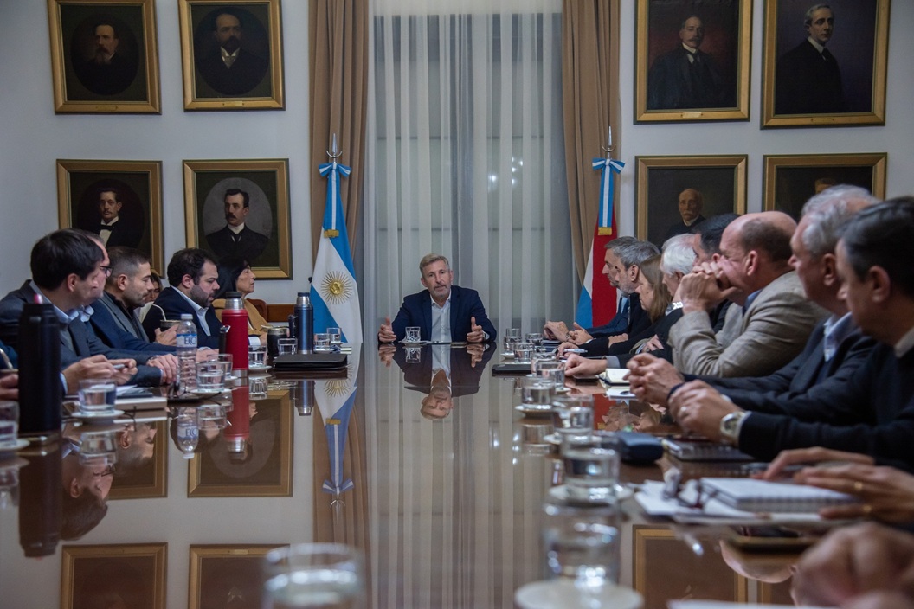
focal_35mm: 46
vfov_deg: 29.2
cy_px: 304
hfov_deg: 42.7
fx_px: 1168
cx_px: 457
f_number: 4.5
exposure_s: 1/250
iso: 1000
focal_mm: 46
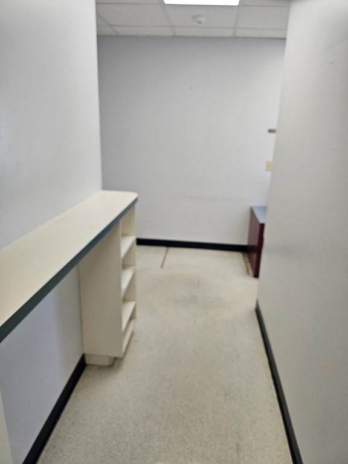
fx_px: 308
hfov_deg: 58.9
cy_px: 232
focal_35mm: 23
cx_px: 174
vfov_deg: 73.9
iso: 100
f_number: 1.7
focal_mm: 6.3
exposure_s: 1/120
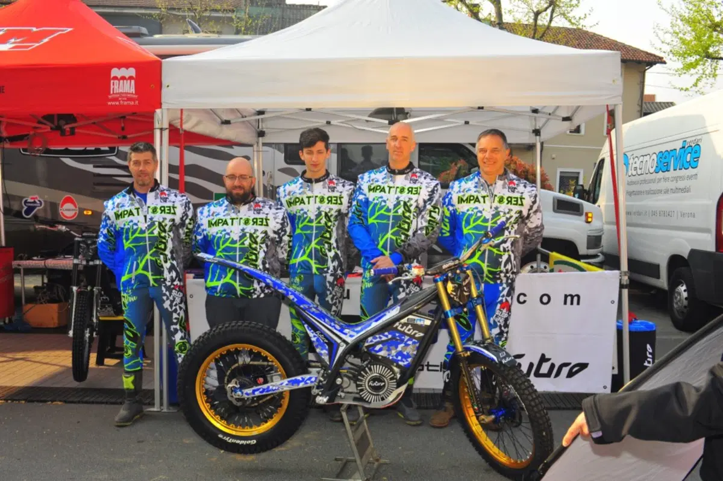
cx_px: 362
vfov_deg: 37.8
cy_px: 240
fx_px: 702
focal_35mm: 35
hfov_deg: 54.5
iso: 800
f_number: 10
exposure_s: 1/320
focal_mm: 35
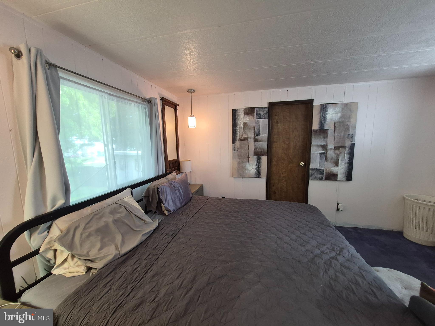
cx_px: 218
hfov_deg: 106.2
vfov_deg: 89.9
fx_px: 163
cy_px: 163
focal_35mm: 13
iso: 200
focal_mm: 1.74
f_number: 2.2
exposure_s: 1/60
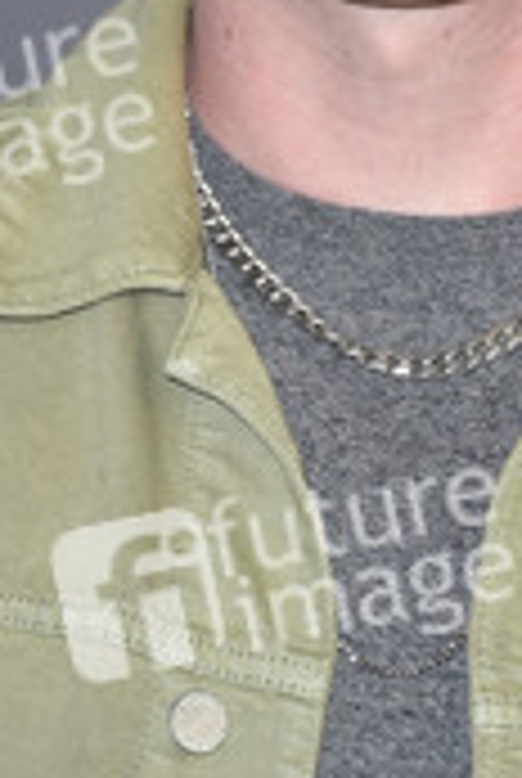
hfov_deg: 2.6
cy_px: -99
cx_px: 416
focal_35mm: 531
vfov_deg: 3.9
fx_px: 11502
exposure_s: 1/250
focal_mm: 230
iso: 400
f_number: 6.3
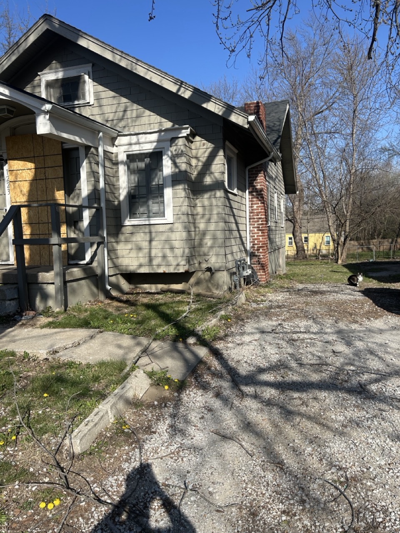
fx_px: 401
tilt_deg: -3.8
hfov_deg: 53.1
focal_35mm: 26
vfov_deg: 67.3
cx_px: 200
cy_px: 266
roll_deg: +0.3
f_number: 1.5
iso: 50
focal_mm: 5.7
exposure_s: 1/3704
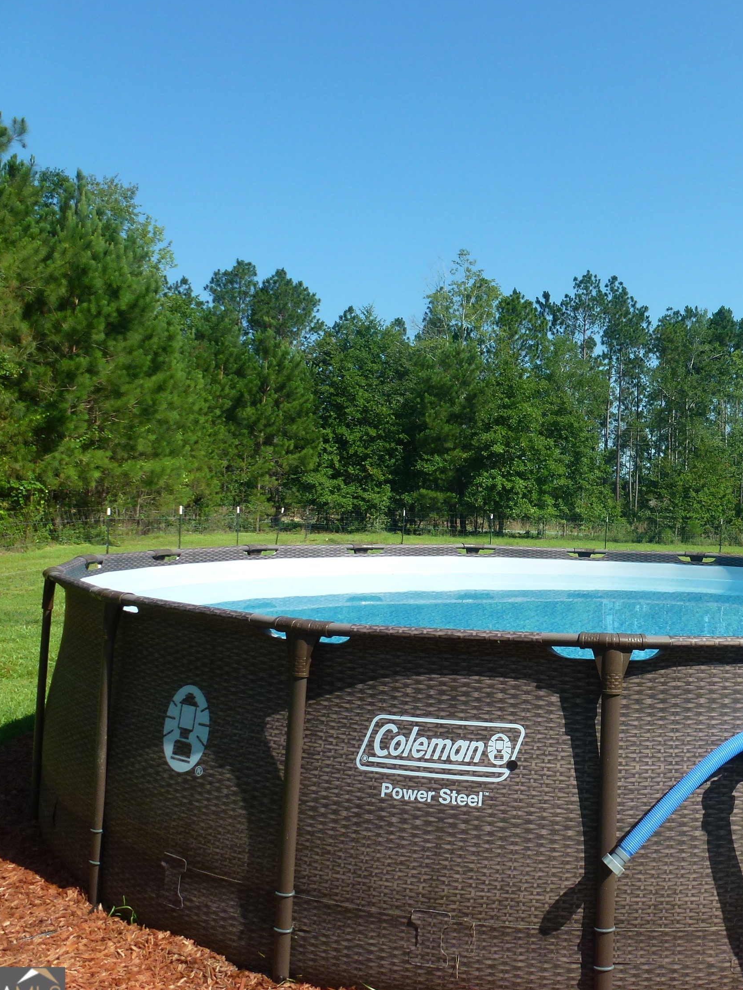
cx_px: 593
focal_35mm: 33
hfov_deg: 41.2
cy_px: 507
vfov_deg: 55.3
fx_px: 944
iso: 100
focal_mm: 4.3
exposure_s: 1/640
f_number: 4
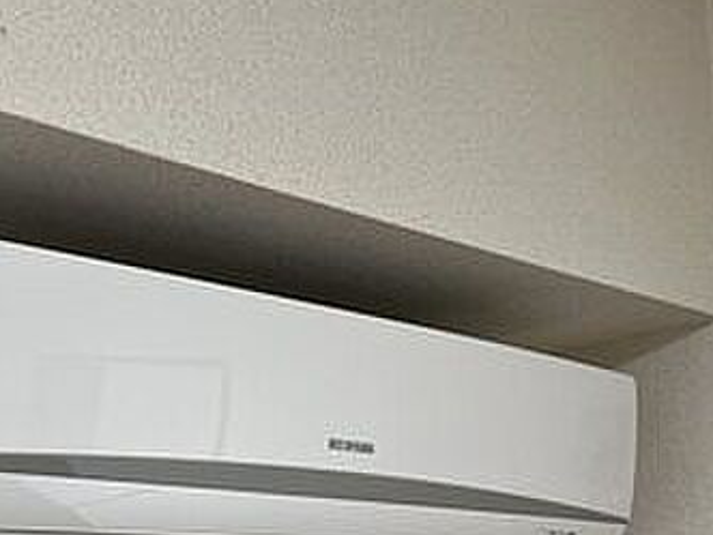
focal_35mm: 47
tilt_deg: +10.4
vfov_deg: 30.0
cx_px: 195
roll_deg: -0.4
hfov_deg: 39.5
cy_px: 440
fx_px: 968
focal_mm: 5.1
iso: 125
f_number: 1.6
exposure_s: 1/100
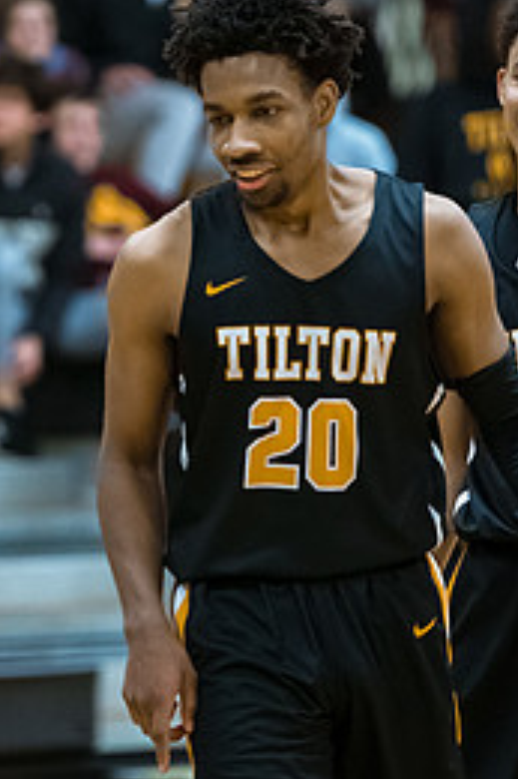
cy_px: 330
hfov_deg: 2.6
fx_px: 11237
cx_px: 180
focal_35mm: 520
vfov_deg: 4.0
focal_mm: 200
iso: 3200
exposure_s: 1/400
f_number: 2.8
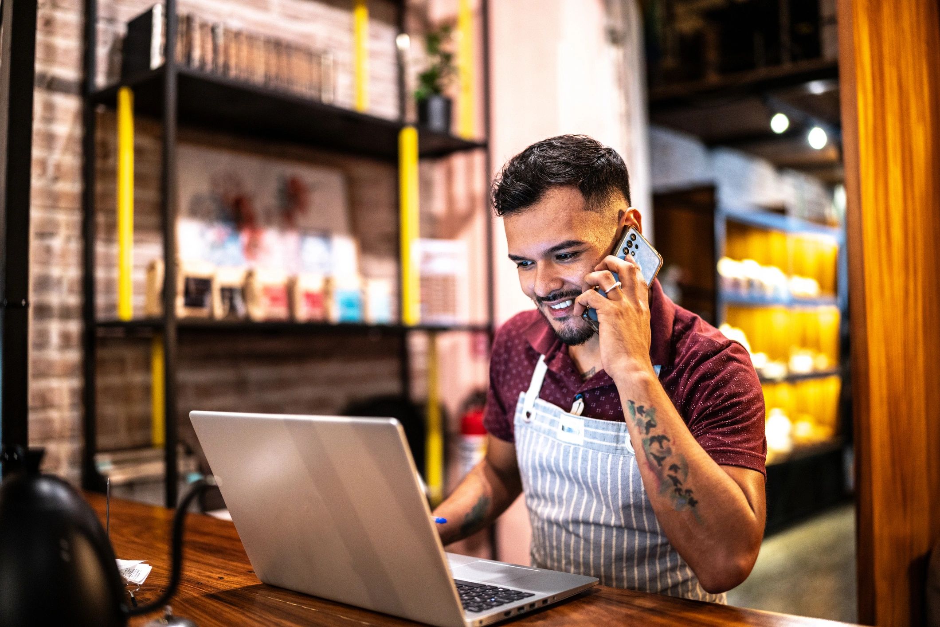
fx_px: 914
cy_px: 314
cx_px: 470
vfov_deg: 37.9
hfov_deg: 54.4
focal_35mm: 35
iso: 1000
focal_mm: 35
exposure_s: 1/250
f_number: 1.2
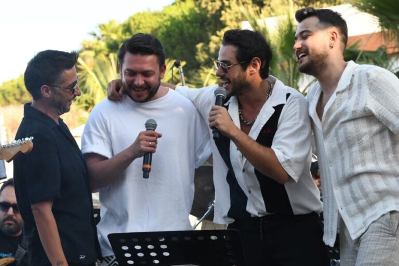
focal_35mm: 105
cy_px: 133
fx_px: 1164
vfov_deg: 13.0
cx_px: 200
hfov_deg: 19.5
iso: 500
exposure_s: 1/320
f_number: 5.6
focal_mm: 70
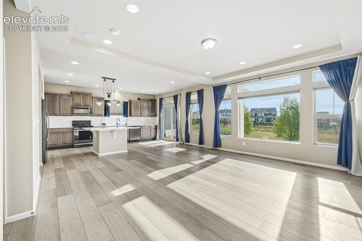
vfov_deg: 77.3
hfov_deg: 100.4
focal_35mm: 15
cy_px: 120
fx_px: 151
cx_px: 181
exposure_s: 1/100
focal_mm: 10
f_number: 8
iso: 800
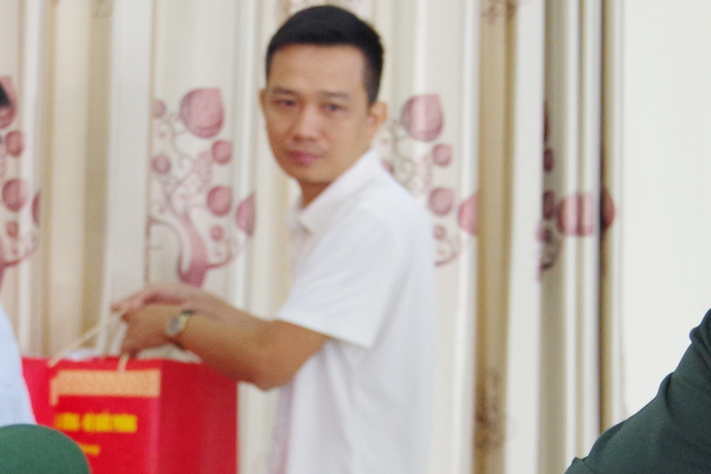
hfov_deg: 13.1
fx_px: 3100
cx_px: 332
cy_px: 597
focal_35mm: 157
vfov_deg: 8.6
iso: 800
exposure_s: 1/60
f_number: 4
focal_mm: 24
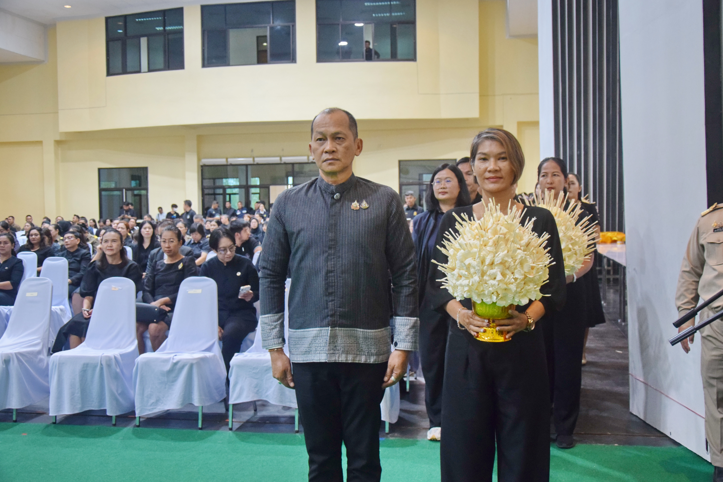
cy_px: 241
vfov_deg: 34.2
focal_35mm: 39
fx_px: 783
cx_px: 362
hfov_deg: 49.6
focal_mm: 26
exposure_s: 1/125
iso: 2000
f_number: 4
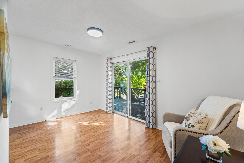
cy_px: 82
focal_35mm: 14
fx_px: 95
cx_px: 122
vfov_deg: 81.2
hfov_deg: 104.3
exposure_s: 1/5
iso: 800
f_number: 9
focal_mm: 14
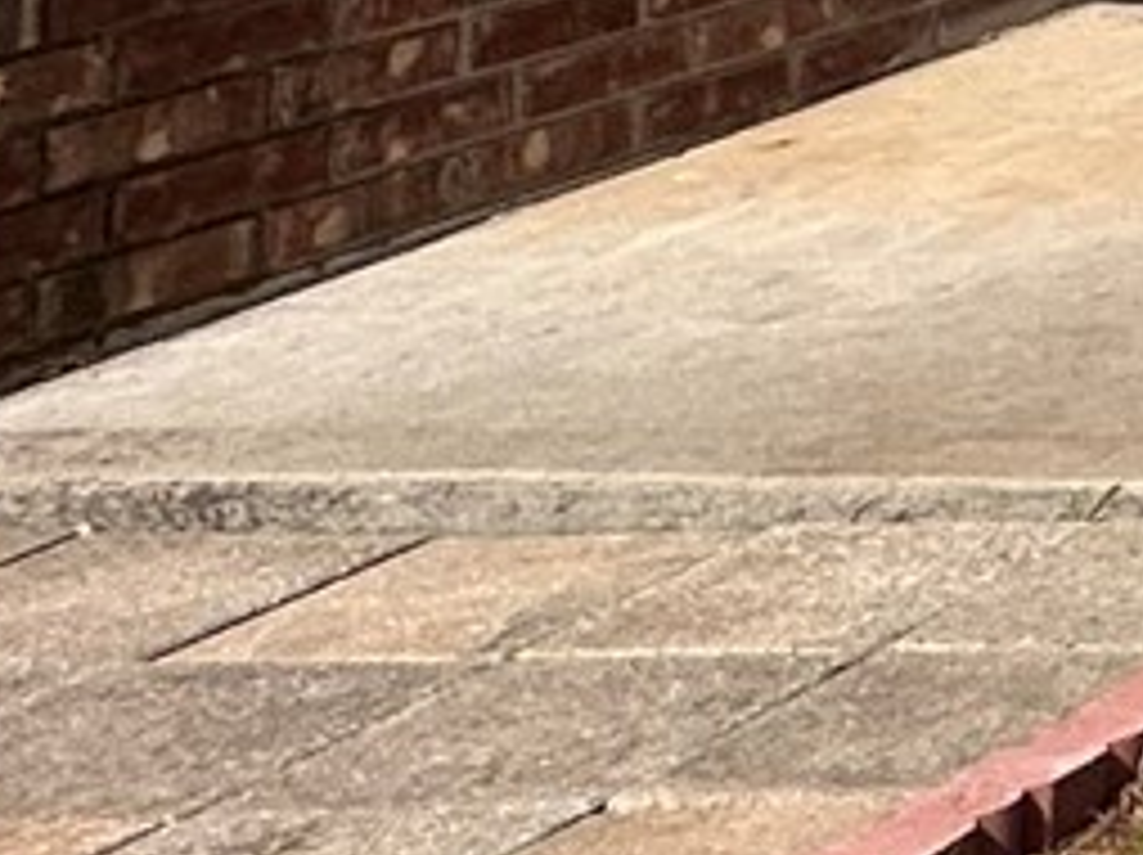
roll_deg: -2.2
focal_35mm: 106
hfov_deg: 10.1
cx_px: 3820
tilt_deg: -1.0
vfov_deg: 12.6
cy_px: -738
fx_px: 3497
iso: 50
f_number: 2.2
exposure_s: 1/2398
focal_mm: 2.22
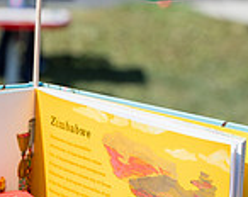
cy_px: 165
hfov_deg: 12.9
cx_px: 15
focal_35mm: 148
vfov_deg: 10.4
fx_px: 1083
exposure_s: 1/1000
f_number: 4
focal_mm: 51
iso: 100
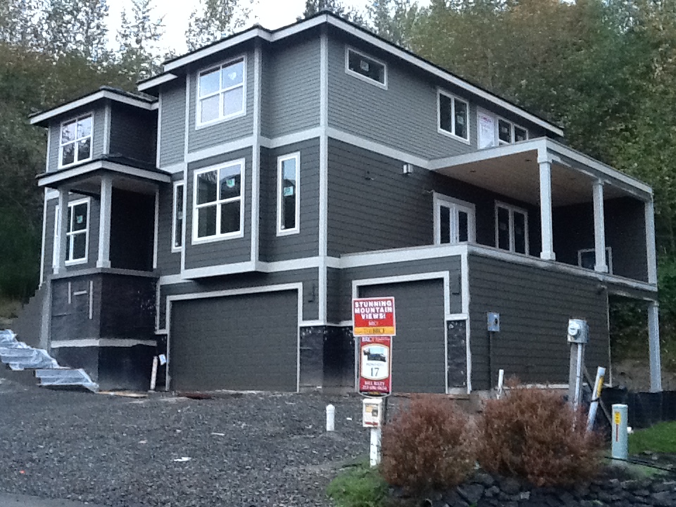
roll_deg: +0.5
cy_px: 254
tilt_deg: +8.4
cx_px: 338
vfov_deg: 32.9
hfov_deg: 42.9
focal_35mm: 44
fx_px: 859
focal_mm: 2.03
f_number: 2.4
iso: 200
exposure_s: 1/30
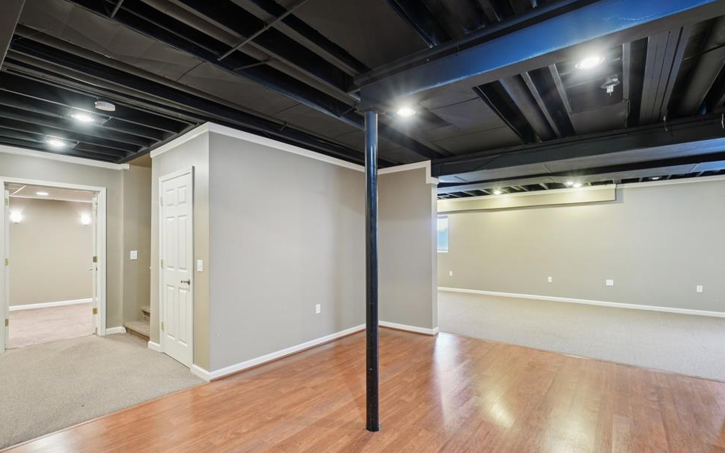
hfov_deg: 97.8
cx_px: 376
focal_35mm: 16
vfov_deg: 71.1
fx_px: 316
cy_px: 246
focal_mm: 10
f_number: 8
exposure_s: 1/3.33
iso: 400
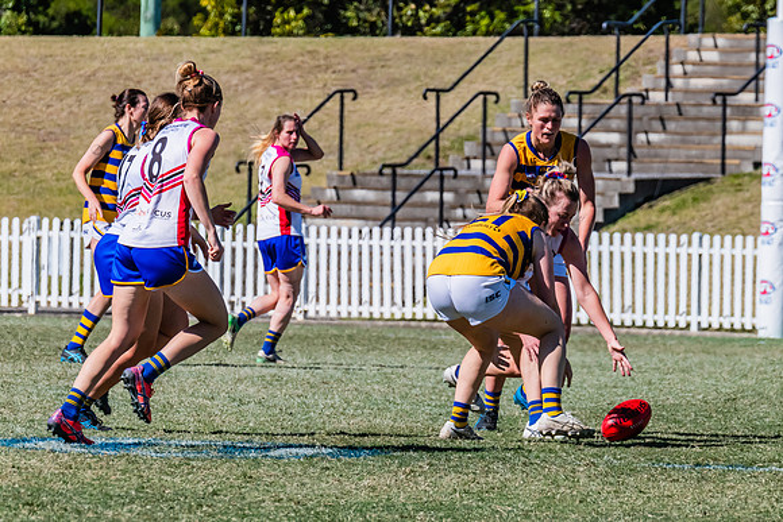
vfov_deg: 2.6
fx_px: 11471
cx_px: 495
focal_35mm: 527
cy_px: 272
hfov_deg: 3.9
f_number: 13
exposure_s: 1/1600
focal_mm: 360
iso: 800
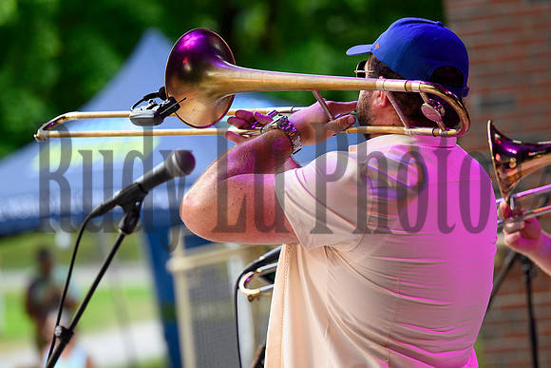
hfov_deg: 11.0
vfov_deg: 7.3
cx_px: 276
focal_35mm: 187
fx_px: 2863
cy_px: 184
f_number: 2.8
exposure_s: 1/1250
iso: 1600
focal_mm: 125
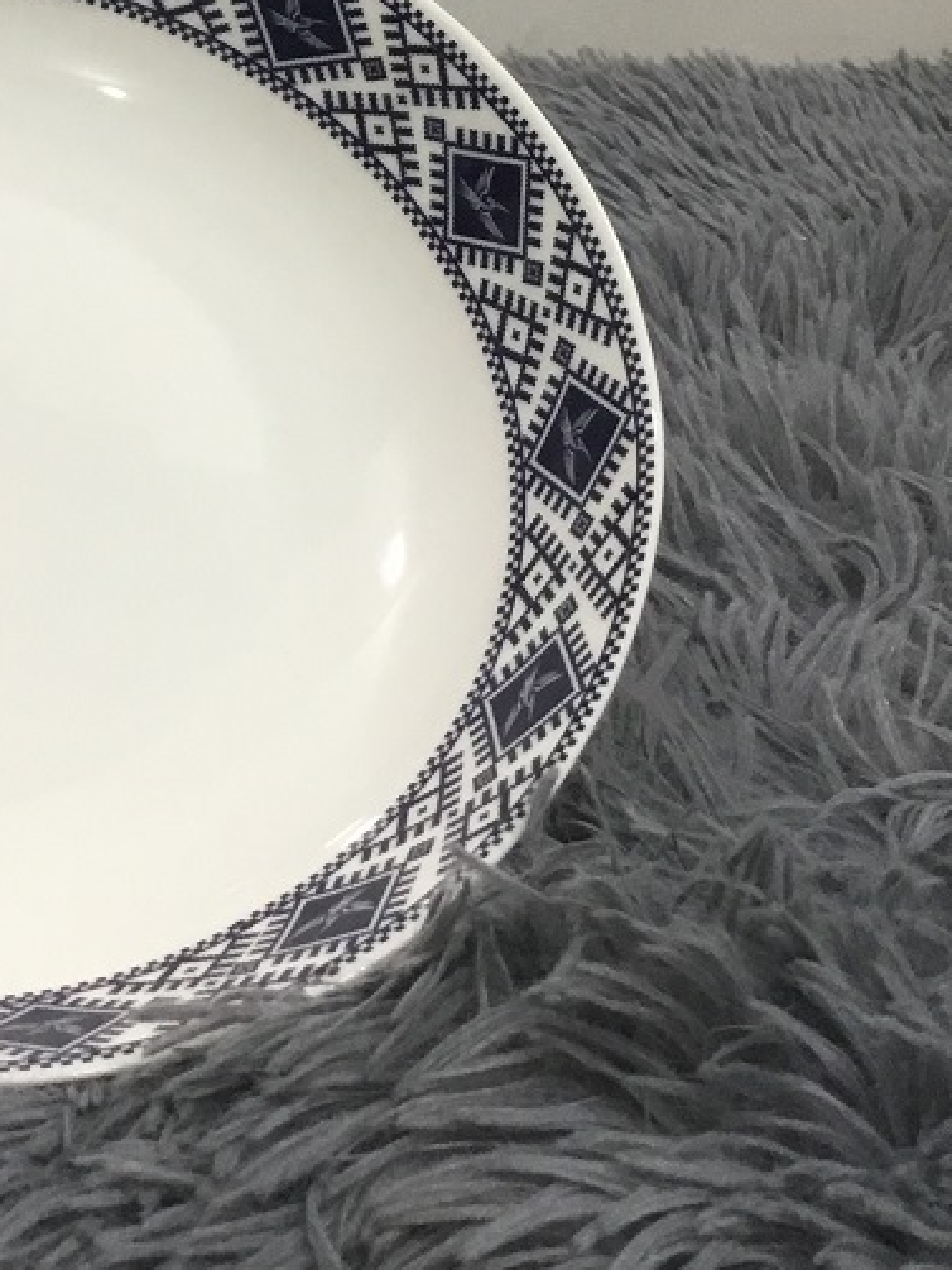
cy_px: 230
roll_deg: +1.1
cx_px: -71
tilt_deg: -16.8
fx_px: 2715
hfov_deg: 19.2
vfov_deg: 25.8
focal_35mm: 74
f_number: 2.4
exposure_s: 1/33
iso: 50
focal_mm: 3.3
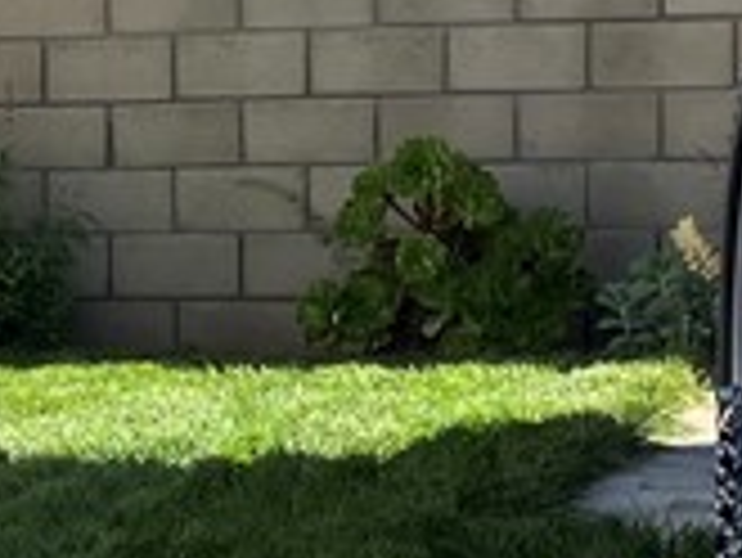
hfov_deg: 10.6
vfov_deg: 8.5
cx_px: -612
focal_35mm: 174
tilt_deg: -8.3
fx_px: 3732
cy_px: 454
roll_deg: +2.9
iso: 32
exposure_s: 1/1517
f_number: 1.8
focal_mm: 3.99
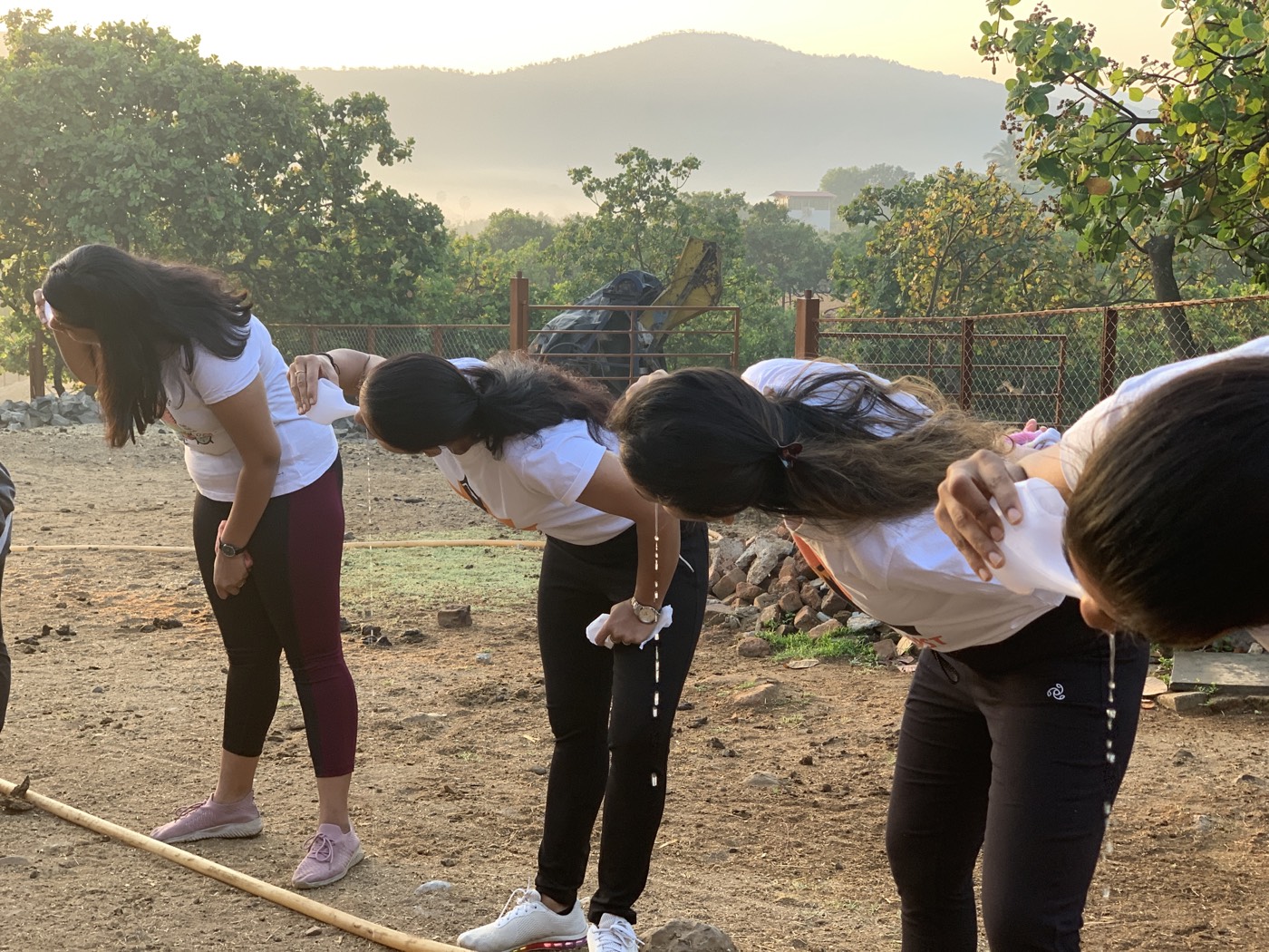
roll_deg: +1.2
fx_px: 1906
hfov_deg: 36.8
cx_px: 634
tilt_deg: -8.2
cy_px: 476
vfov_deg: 28.0
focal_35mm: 52
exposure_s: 1/122
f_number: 2.4
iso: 50
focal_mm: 6
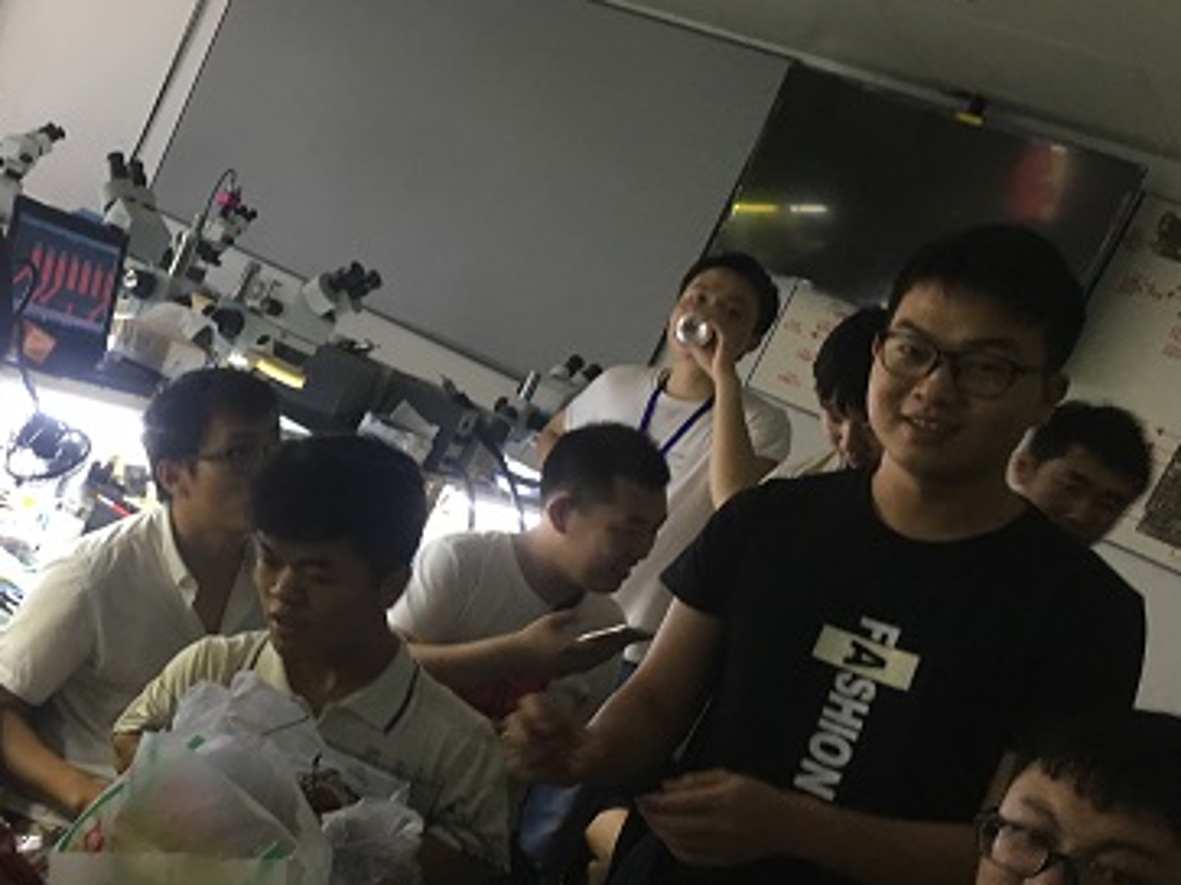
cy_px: 449
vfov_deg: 30.2
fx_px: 1637
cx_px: 231
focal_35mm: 48
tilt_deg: -3.8
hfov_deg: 38.2
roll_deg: -24.3
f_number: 2.2
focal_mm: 4.15
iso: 125
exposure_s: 1/33
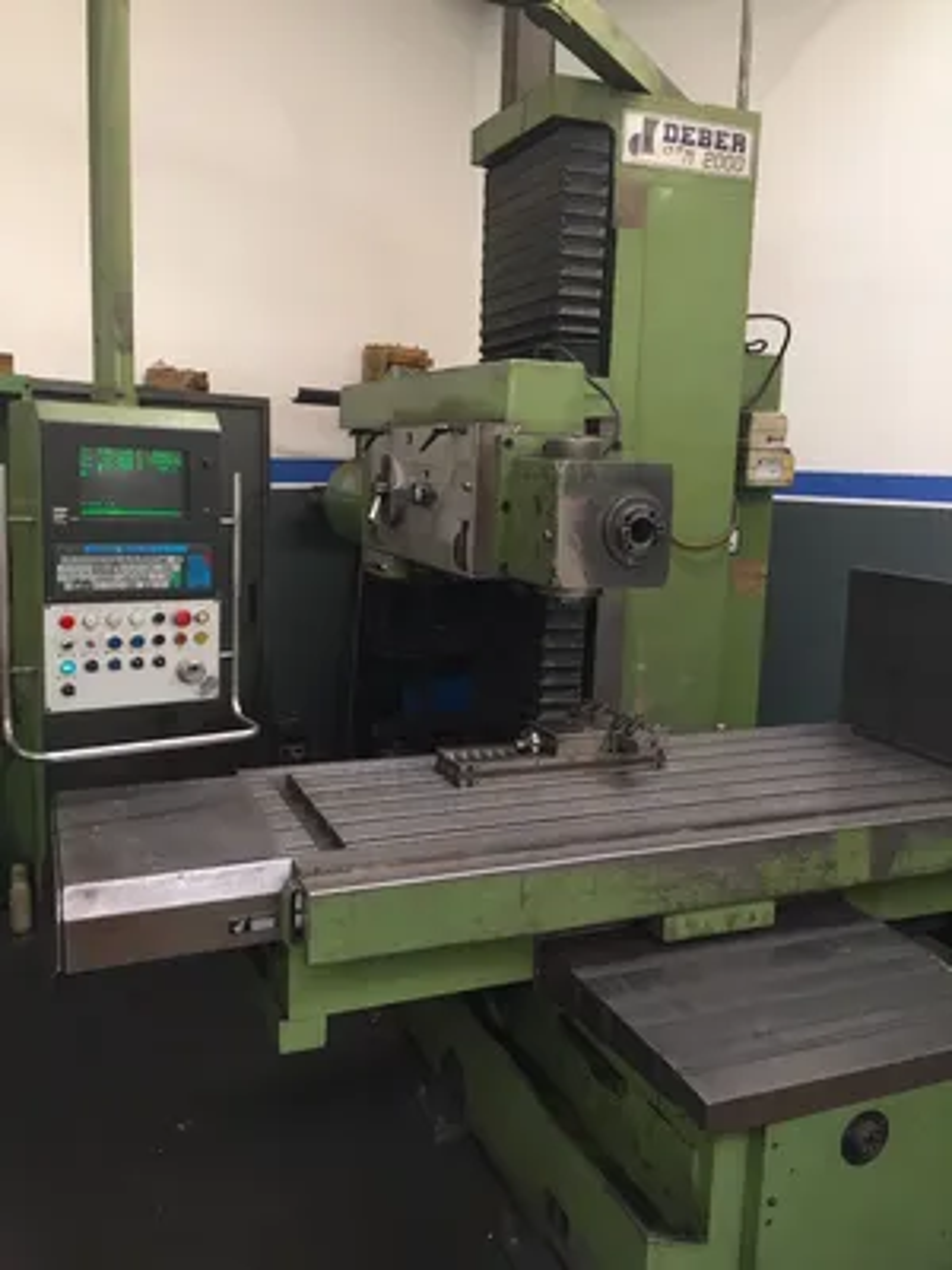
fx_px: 1063
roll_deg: -2.7
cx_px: 476
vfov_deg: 61.7
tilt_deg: -9.2
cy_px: 635
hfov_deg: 48.2
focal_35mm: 29
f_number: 2.2
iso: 80
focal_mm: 4.15
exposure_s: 1/33
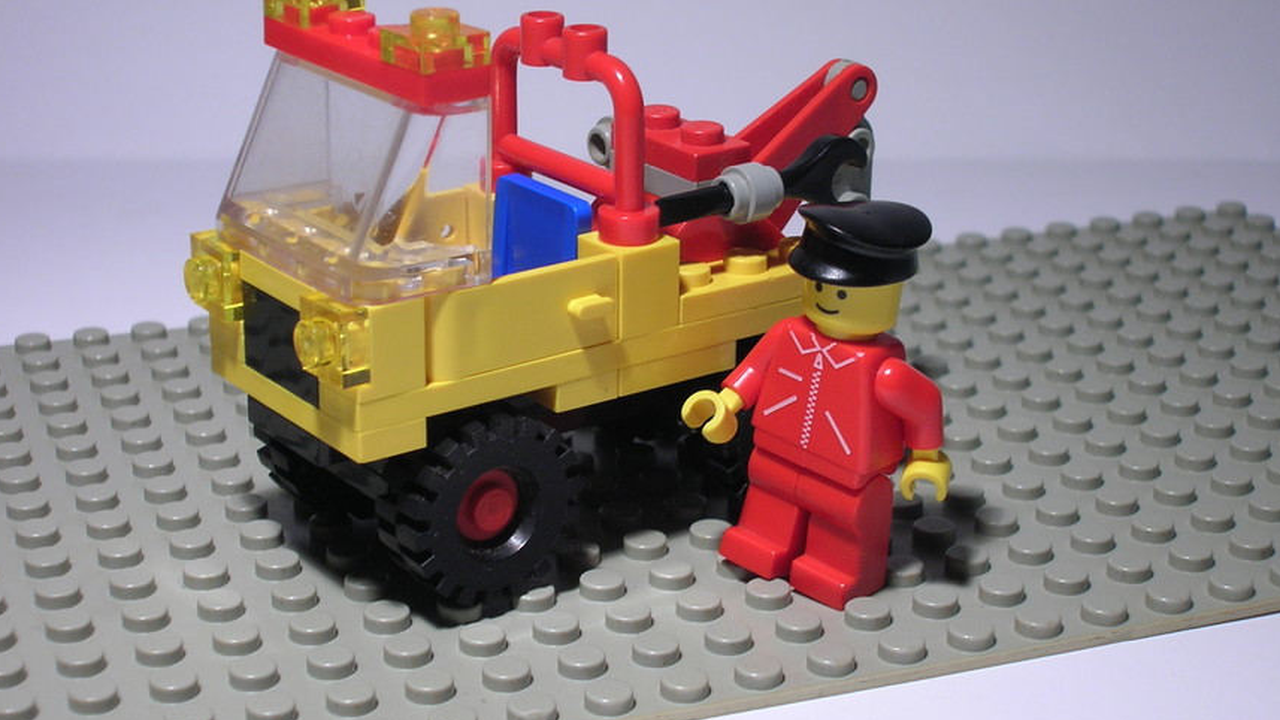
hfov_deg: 29.4
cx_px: 654
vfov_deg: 16.8
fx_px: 2444
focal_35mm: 72
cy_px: 370
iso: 50
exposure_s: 1/14.7
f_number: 3.6
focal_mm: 10.4
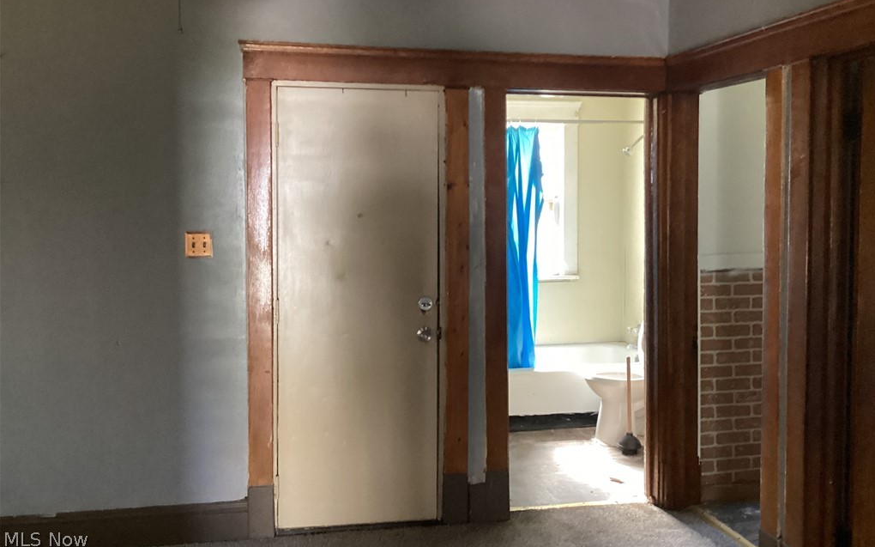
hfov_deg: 58.2
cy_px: 224
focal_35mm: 33
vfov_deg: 38.2
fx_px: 787
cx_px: 438
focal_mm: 3.3
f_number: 2.4
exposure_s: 1/60
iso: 400
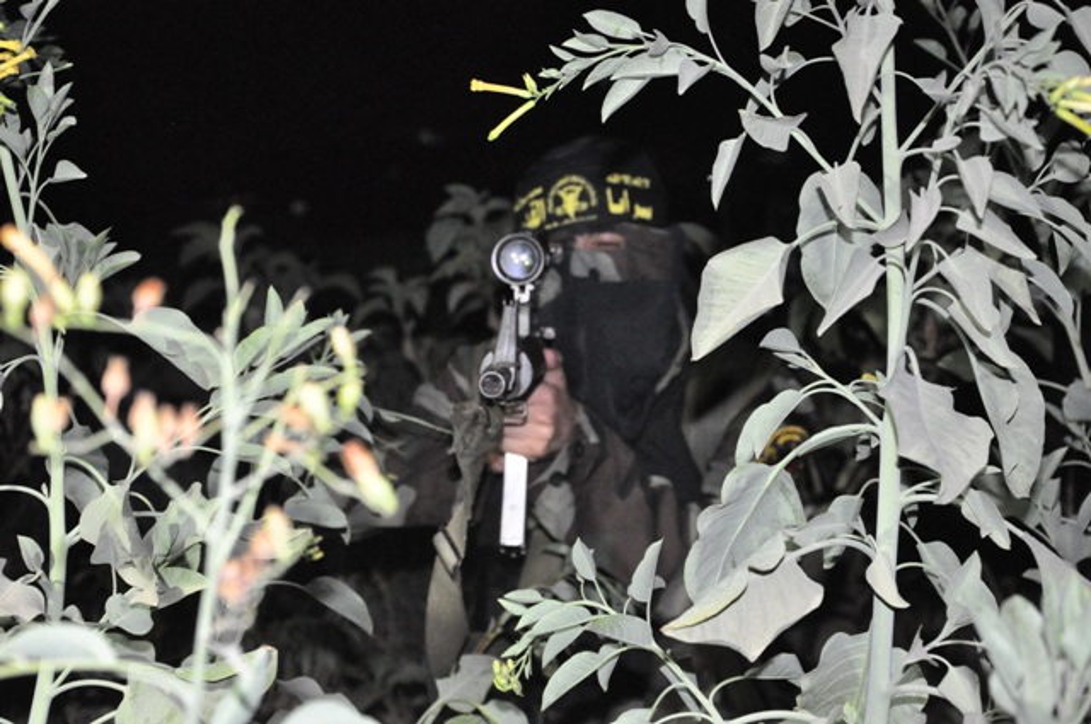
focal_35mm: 75
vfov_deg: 18.1
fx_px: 2270
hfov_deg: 27.0
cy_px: 362
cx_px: 546
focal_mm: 50
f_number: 6.3
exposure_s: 1/60
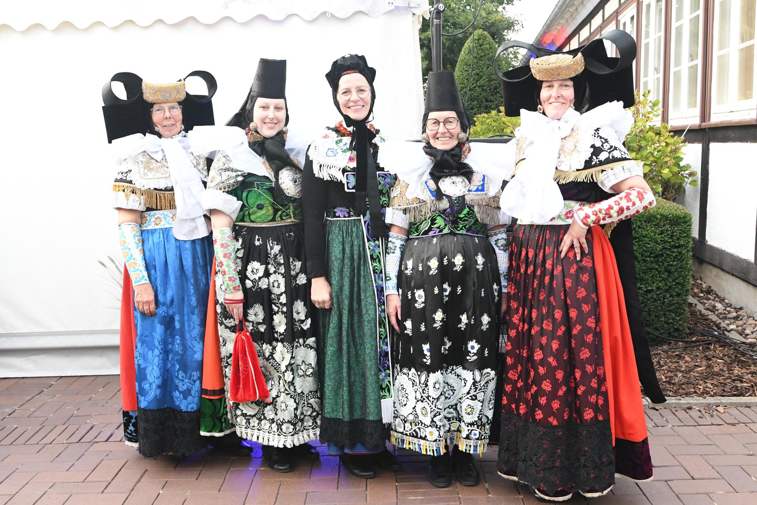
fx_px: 757
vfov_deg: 36.9
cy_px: 252
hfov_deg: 53.1
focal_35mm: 36
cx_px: 378
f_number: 6.3
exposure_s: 1/160
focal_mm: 24
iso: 2000
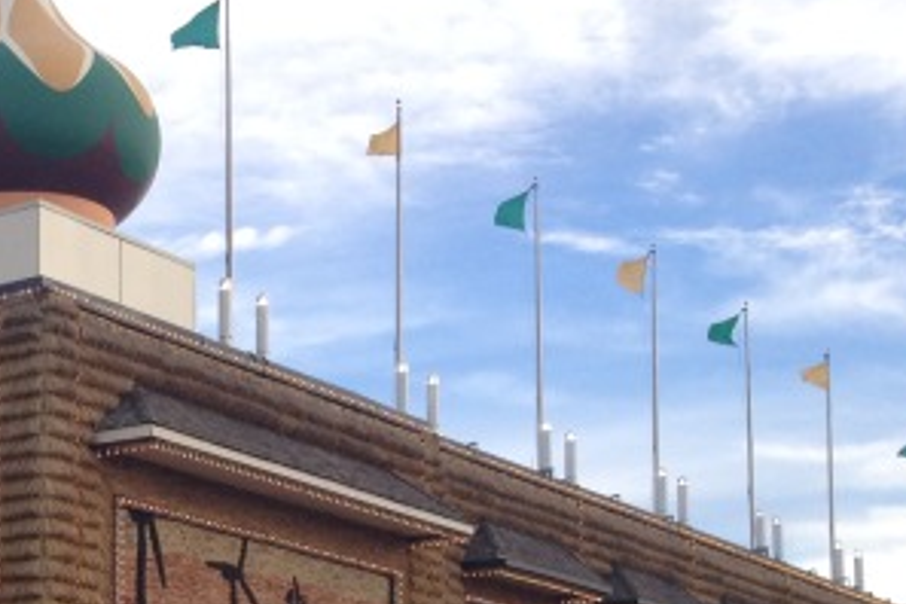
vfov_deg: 13.5
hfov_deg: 19.3
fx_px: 2466
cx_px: -268
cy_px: 775
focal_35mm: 98
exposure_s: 1/563
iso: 50
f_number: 2.4
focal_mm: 4.28
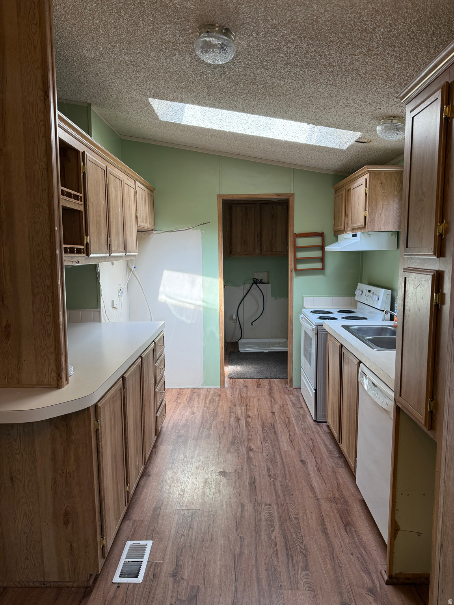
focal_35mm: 24
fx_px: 420
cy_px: 302
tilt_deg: -6.1
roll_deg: -0.1
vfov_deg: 71.6
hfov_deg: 56.8
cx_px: 227
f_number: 1.78
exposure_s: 1/236
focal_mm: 6.76
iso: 125
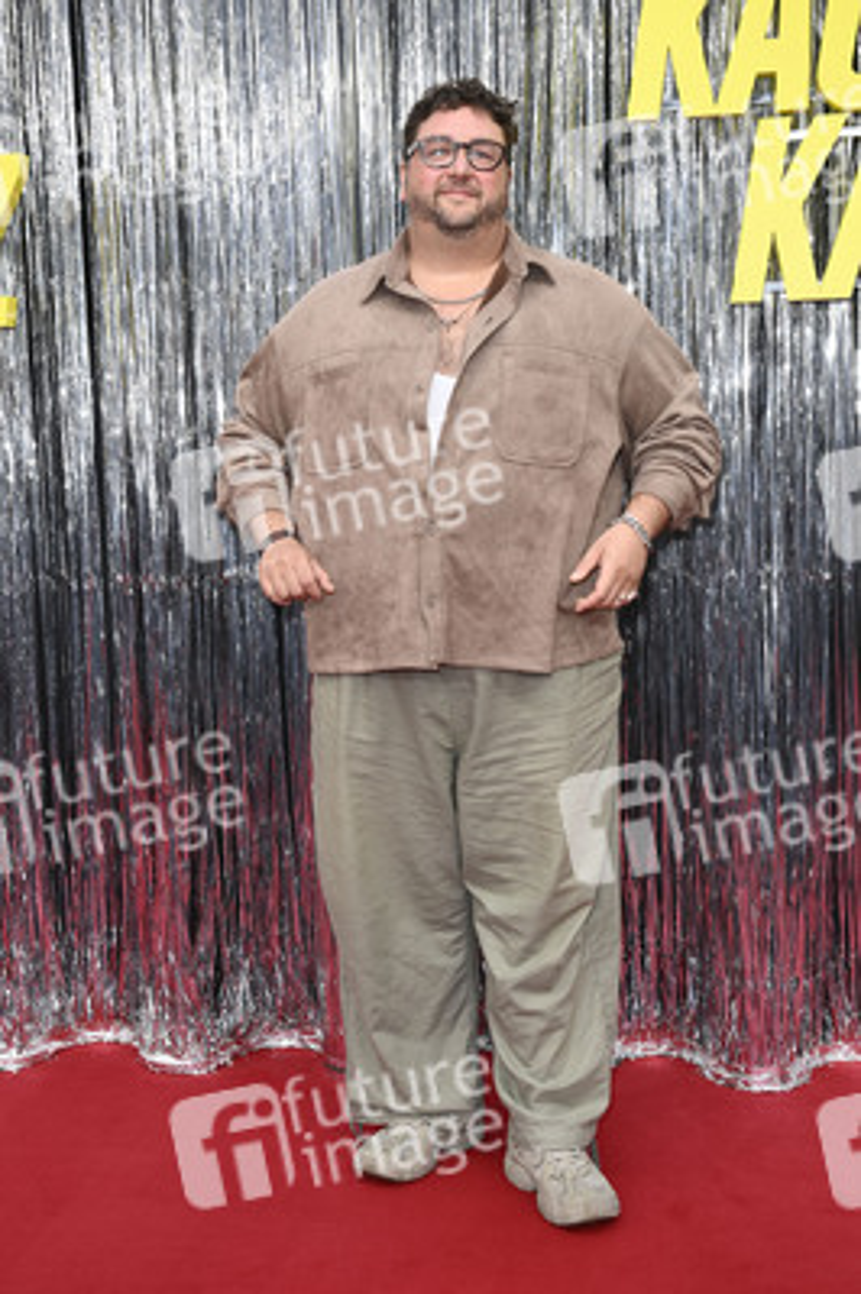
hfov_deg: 25.9
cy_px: 647
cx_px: 430
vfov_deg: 38.2
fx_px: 1869
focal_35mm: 52
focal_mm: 52
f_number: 5.6
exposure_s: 1/250
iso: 640
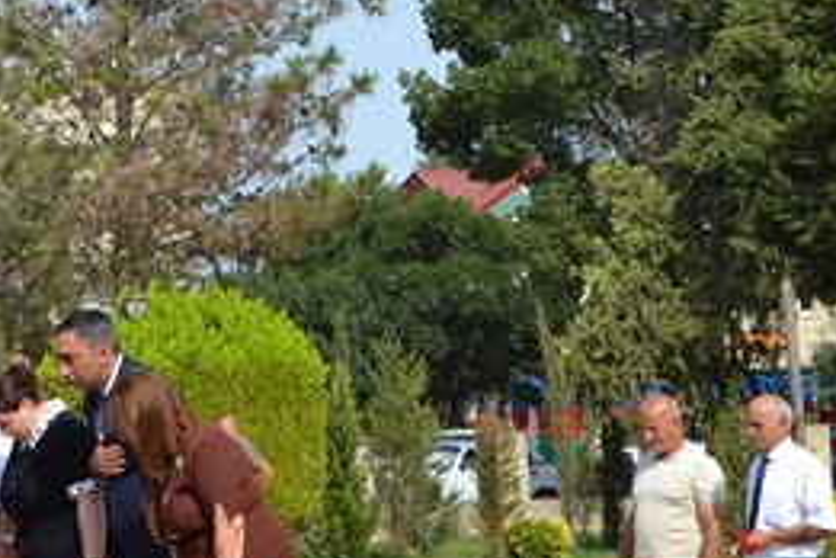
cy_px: 8
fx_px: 2461
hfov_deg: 18.6
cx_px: -54
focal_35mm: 106
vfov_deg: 12.8
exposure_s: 1/250
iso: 100
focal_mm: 18
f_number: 8
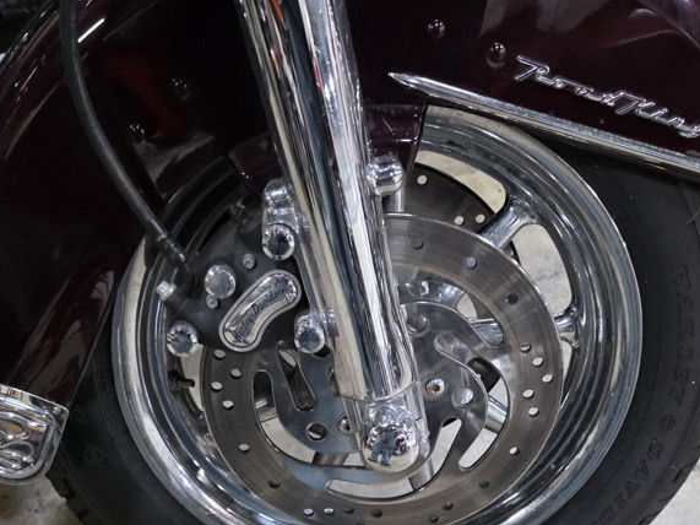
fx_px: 869
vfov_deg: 32.3
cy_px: 450
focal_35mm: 43
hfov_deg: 43.7
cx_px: 409
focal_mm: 6.3
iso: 1250
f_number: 1.7
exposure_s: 1/120
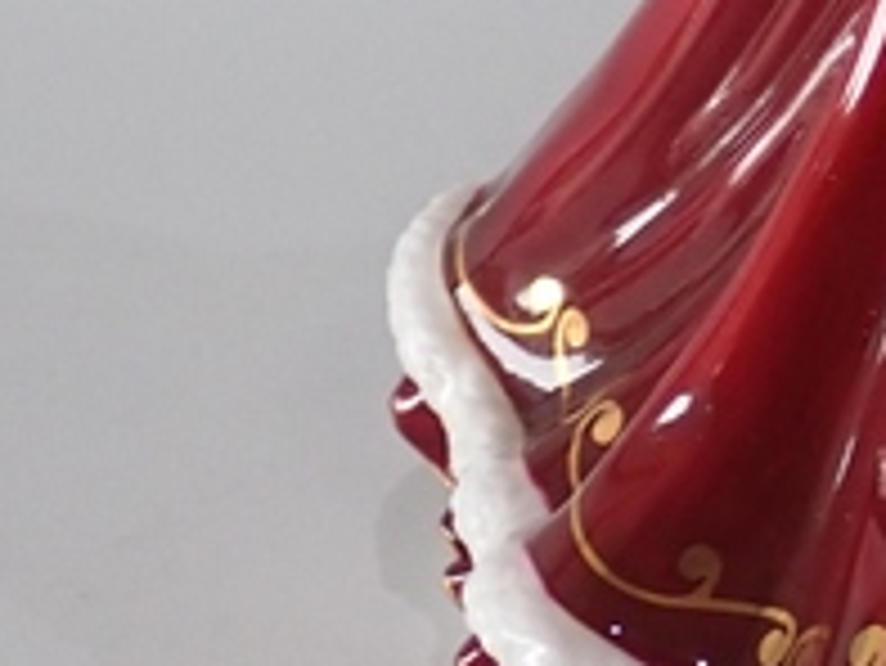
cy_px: -432
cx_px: 1264
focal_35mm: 193
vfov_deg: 7.5
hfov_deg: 10.0
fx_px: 4943
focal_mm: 6.83
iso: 200
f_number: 2.7
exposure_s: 1/60
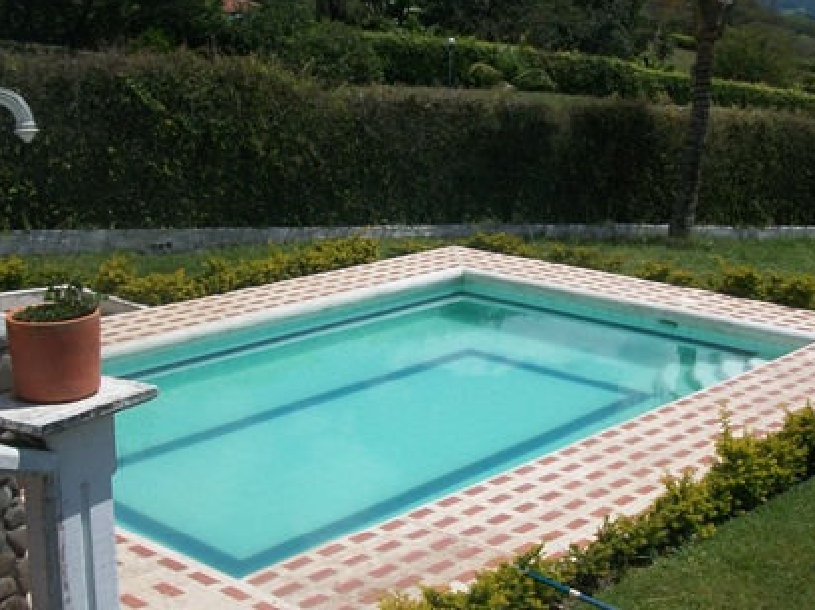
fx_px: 1177
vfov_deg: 29.0
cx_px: 491
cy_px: 387
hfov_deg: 38.0
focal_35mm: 50
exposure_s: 1/800
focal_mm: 5.7
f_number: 5.5
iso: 80
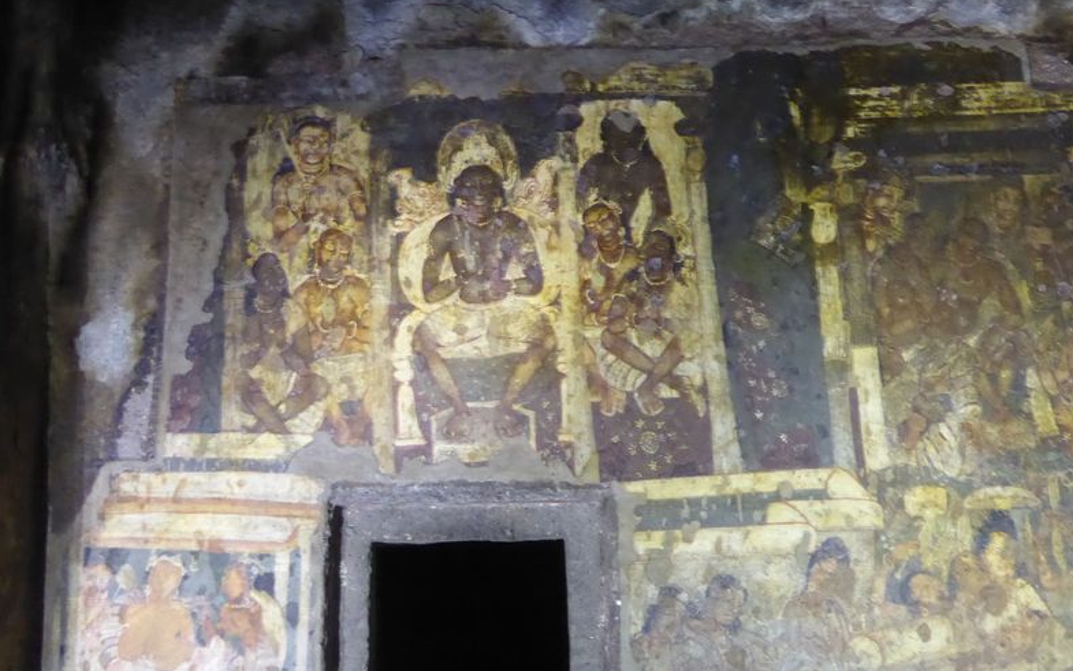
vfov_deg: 24.0
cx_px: 545
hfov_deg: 37.5
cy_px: 329
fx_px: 1579
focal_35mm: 54
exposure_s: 1/4
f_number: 4.1
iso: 1250
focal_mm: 9
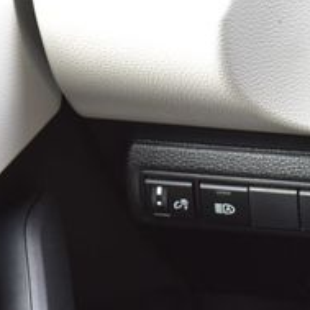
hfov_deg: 7.4
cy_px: 344
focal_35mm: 237
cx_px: 113
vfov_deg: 7.3
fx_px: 2406
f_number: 7.1
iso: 400
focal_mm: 55
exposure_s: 1/30
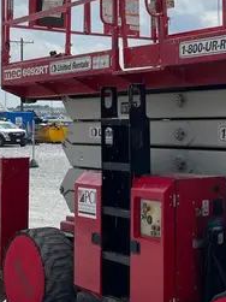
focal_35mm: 76
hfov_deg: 18.3
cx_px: 279
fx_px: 662
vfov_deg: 25.6
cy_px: 110
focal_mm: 4.2
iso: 32
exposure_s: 1/6135
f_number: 1.6
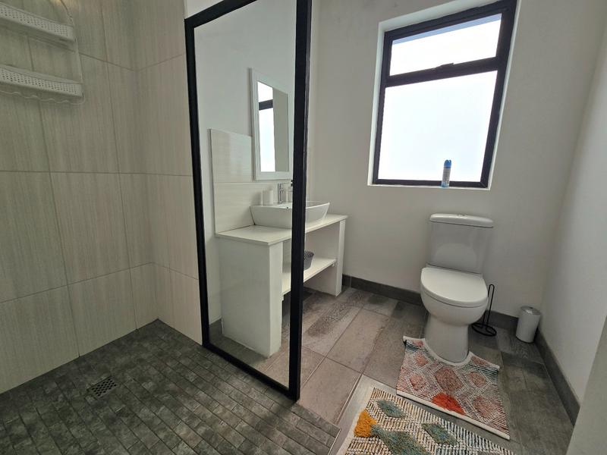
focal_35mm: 13
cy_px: 228
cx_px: 304
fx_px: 228
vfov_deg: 89.9
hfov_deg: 106.2
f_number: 2.2
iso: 50
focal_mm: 2.2
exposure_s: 1/2000
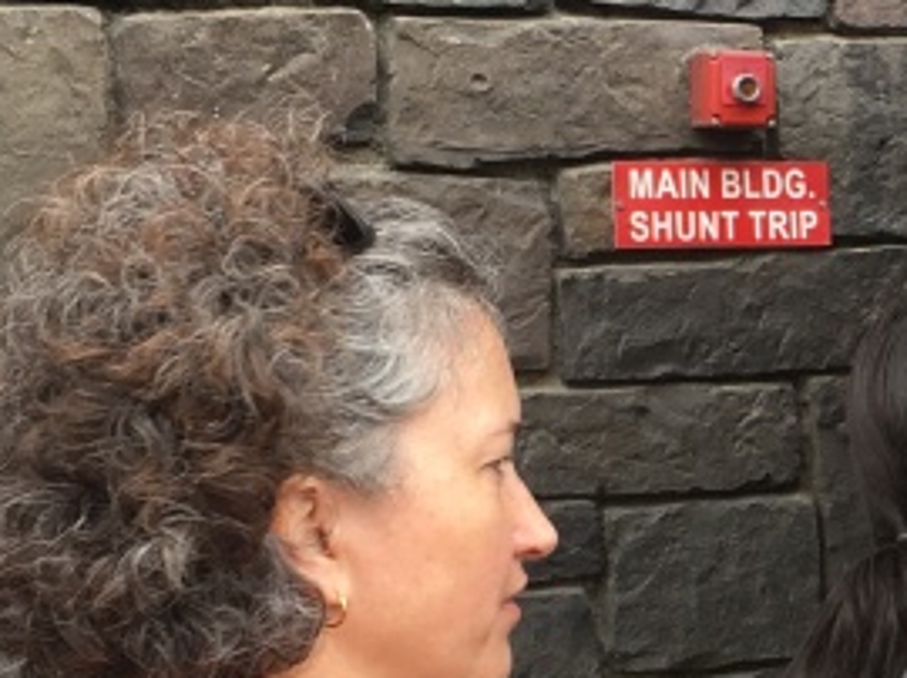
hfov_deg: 16.8
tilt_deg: -5.2
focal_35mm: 110
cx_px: 1206
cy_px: 587
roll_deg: +1.6
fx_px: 2880
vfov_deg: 13.3
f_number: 2.2
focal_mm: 4.15
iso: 25
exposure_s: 1/121
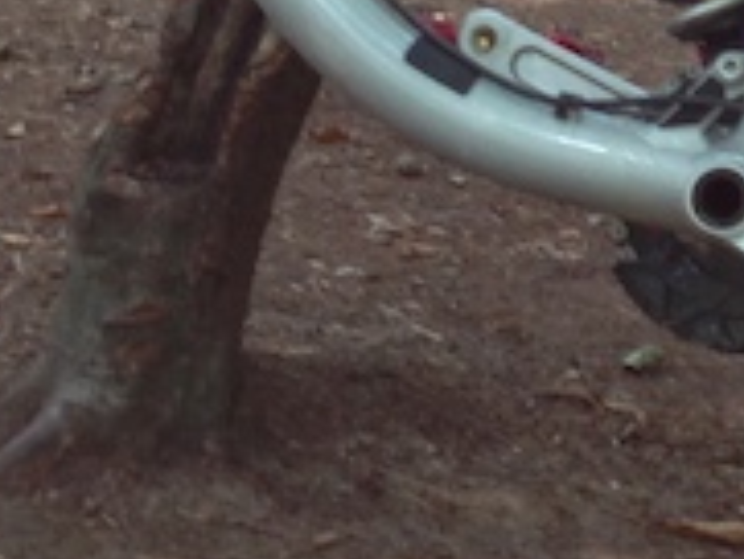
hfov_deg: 10.6
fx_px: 4022
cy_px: -316
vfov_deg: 7.8
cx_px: 464
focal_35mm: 187
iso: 50
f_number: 2.4
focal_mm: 4.13
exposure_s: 1/20
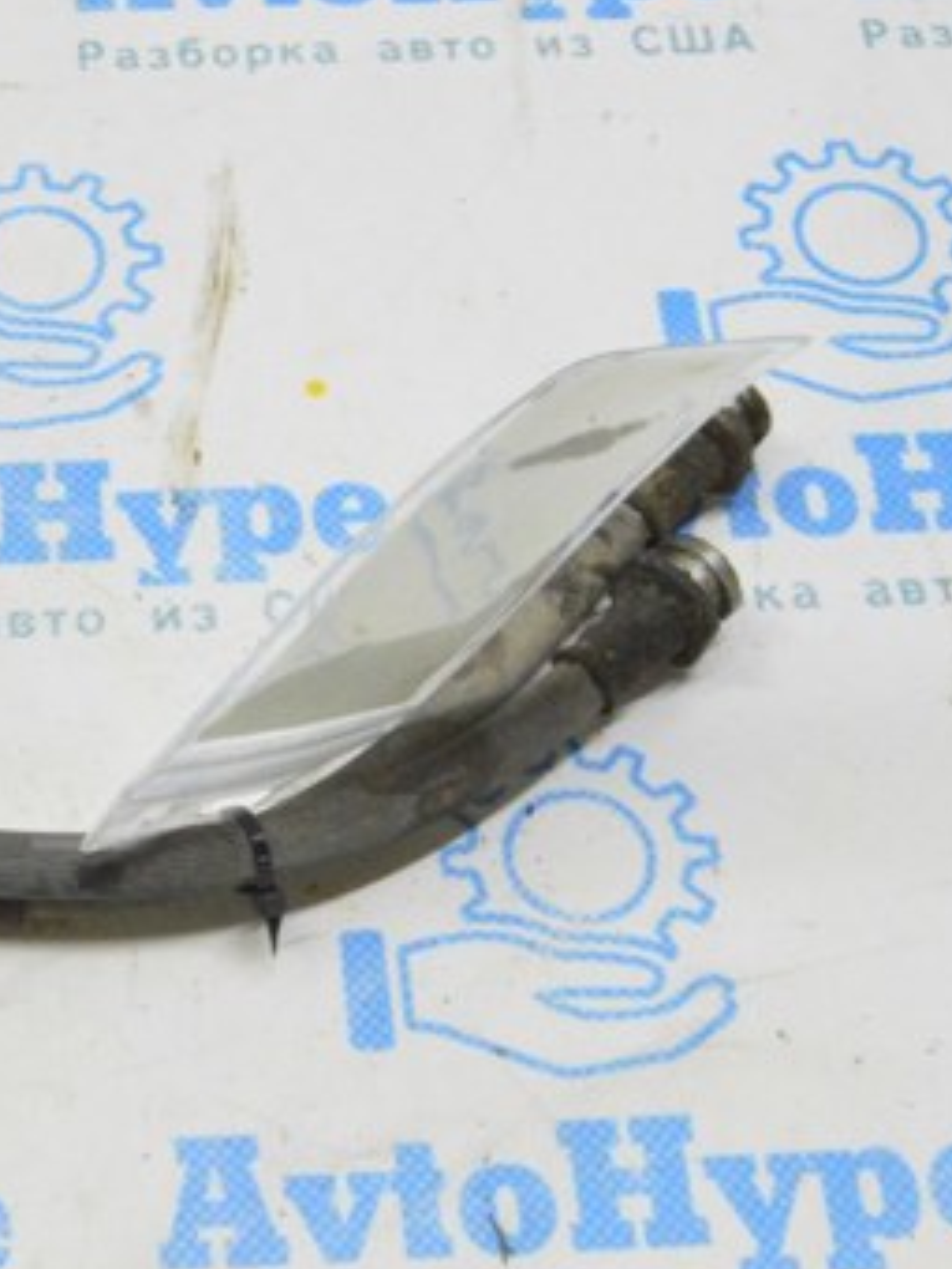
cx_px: 78
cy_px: 662
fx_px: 2787
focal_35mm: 76
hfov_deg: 19.0
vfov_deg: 25.7
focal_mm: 28
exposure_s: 1/20
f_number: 20
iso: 6400
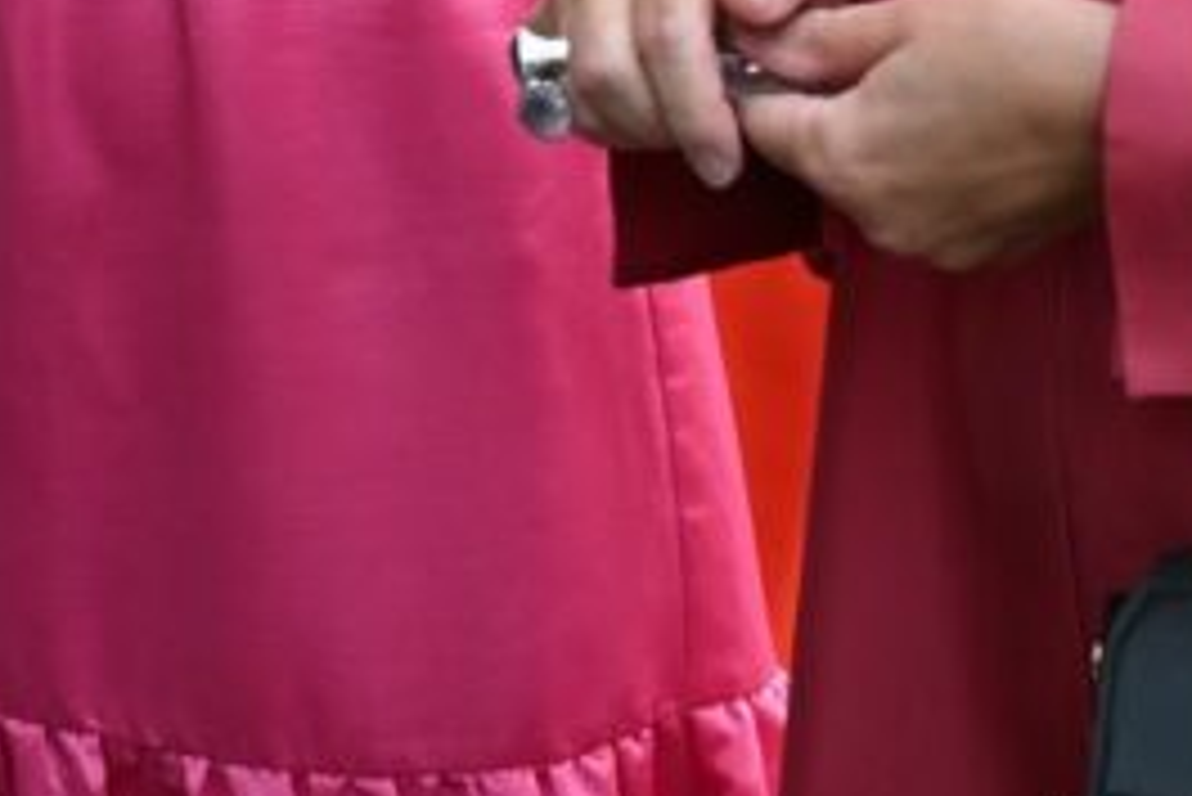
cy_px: -818
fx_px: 5815
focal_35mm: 176
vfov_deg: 7.5
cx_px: -603
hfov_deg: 11.2
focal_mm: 34.5
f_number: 4
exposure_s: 1/800
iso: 800
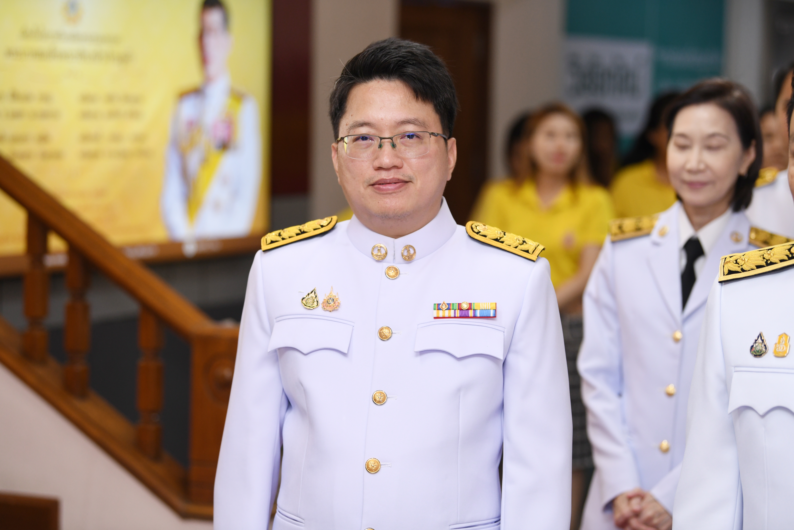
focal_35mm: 98
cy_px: 265
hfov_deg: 20.8
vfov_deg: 14.0
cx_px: 397
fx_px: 2161
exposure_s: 1/200
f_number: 2.8
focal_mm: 98
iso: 800
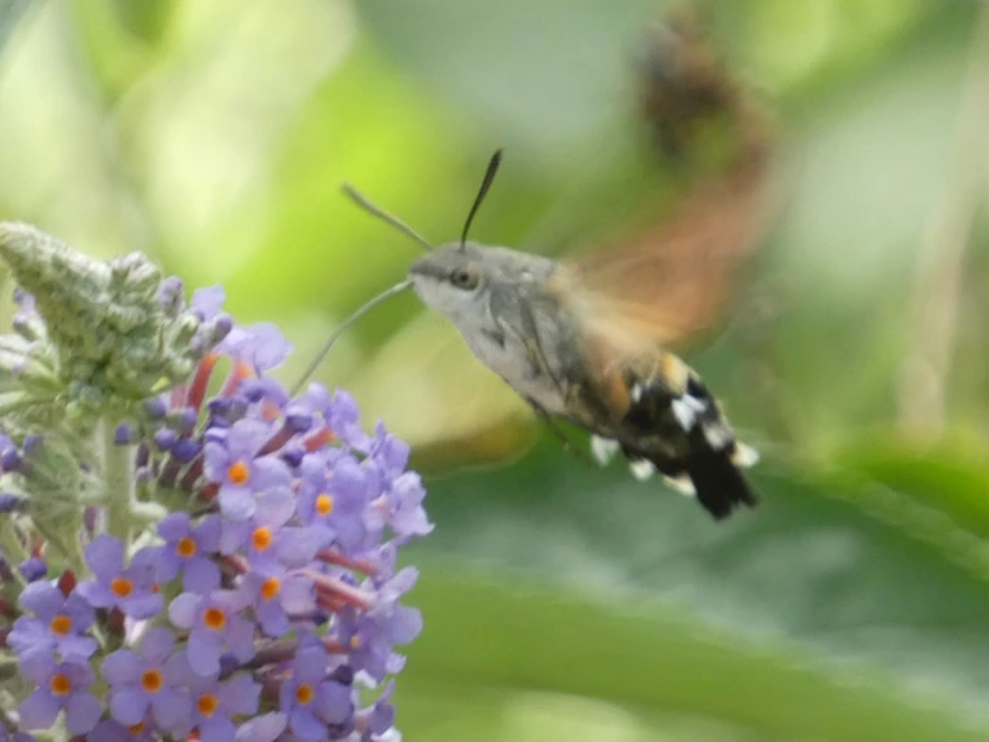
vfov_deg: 2.4
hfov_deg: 3.2
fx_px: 17771
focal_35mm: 622
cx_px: 494
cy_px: 371
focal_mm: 111.5
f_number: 5.6
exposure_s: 1/100
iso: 320
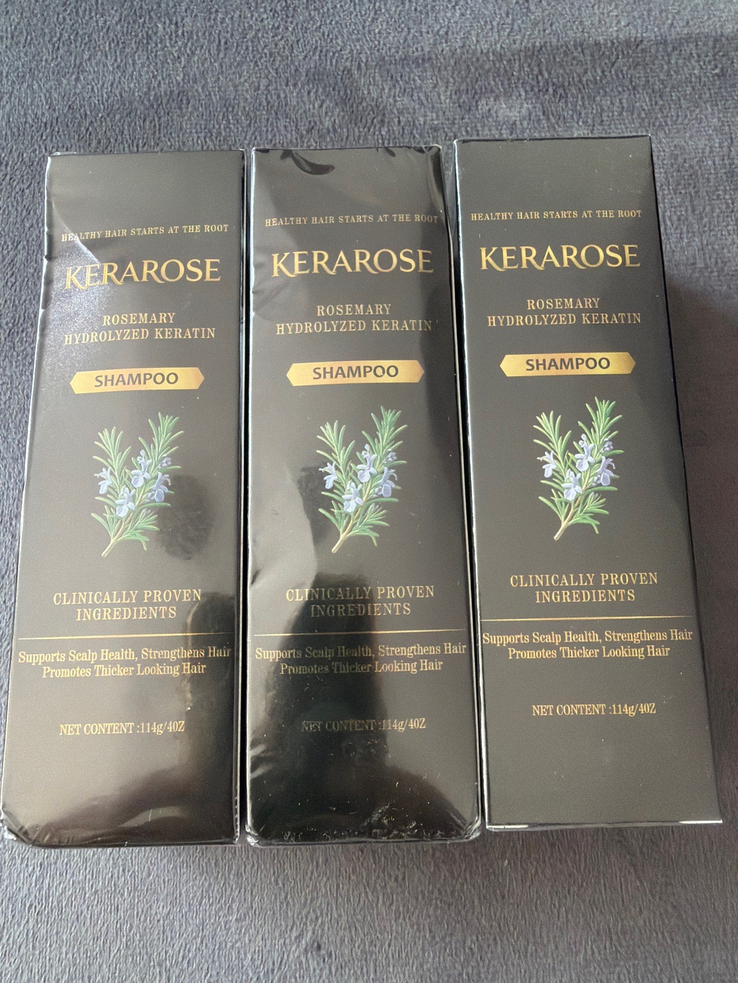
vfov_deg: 69.4
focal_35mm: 25
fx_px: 711
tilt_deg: -78.0
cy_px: 492
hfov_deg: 54.9
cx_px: 369
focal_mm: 2.22
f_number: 2.2
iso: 320
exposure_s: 1/91
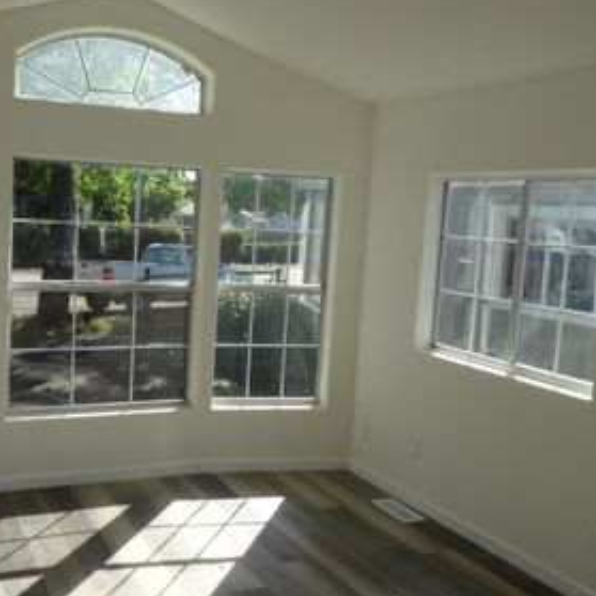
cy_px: 287
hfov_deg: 42.9
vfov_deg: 43.9
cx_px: 171
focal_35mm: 38
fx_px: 740
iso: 80
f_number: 3.5
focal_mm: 4.1
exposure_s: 1/125
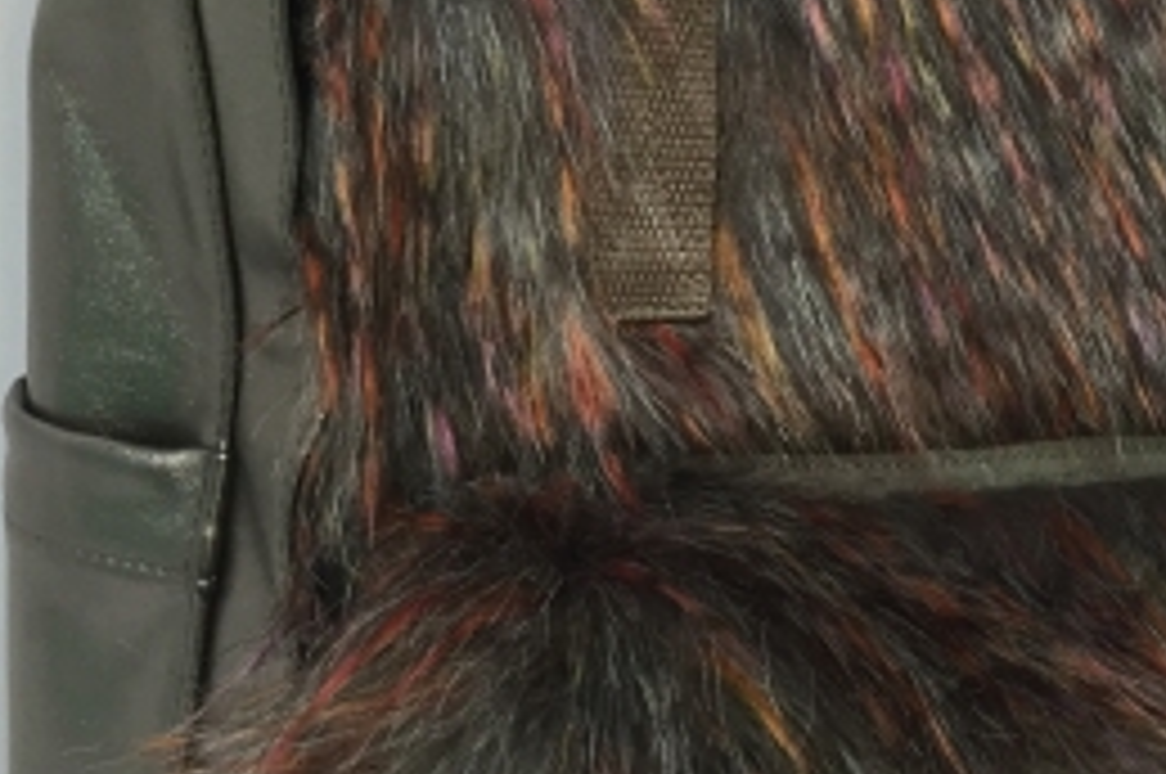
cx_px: 738
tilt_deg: -17.0
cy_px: 243
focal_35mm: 70
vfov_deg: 19.3
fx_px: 2264
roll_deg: -0.8
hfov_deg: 28.8
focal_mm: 4.15
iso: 125
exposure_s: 1/33
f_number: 2.2
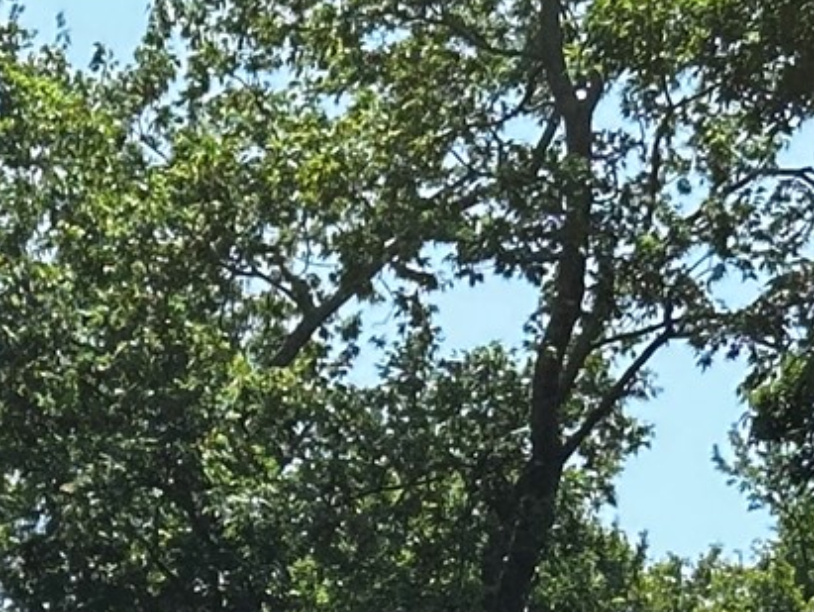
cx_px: -624
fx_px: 5272
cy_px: 1402
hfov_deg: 8.5
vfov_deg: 6.4
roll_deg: -0.1
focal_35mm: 224
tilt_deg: +7.1
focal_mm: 6.86
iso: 64
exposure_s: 1/1414
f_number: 1.78
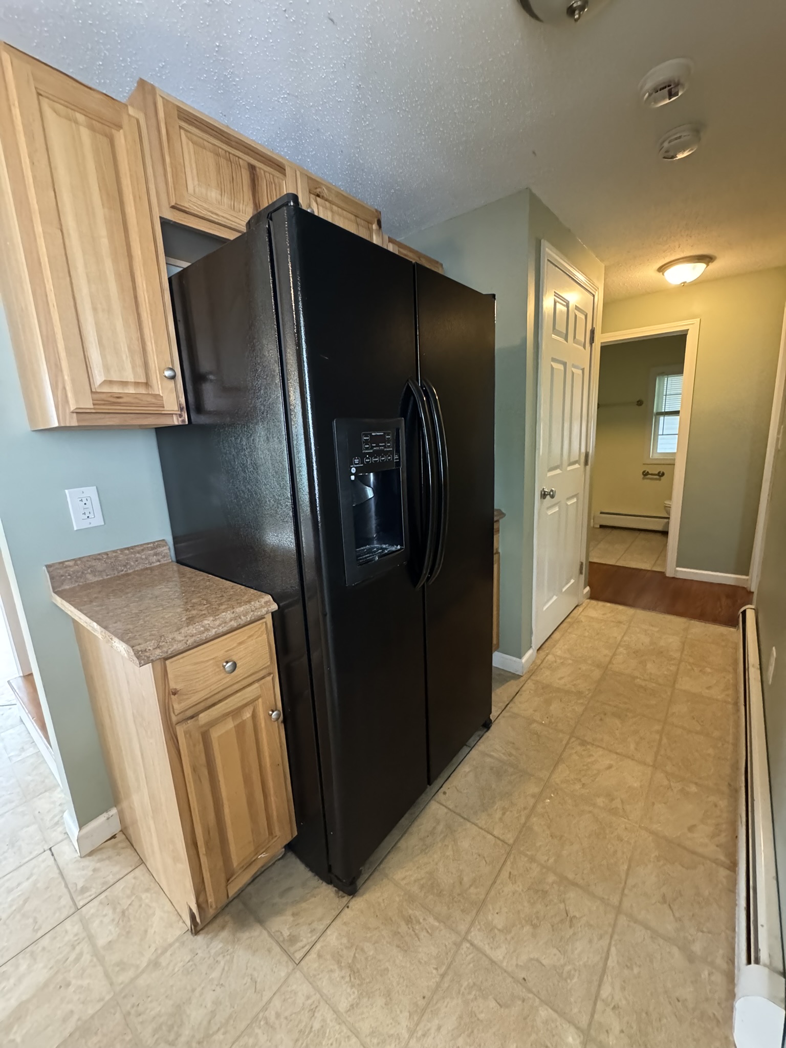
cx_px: 393
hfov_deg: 85.7
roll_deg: +2.9
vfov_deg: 102.1
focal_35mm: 14
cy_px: 524
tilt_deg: -12.3
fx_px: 424
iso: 1250
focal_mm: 2.22
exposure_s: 1/40
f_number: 2.2
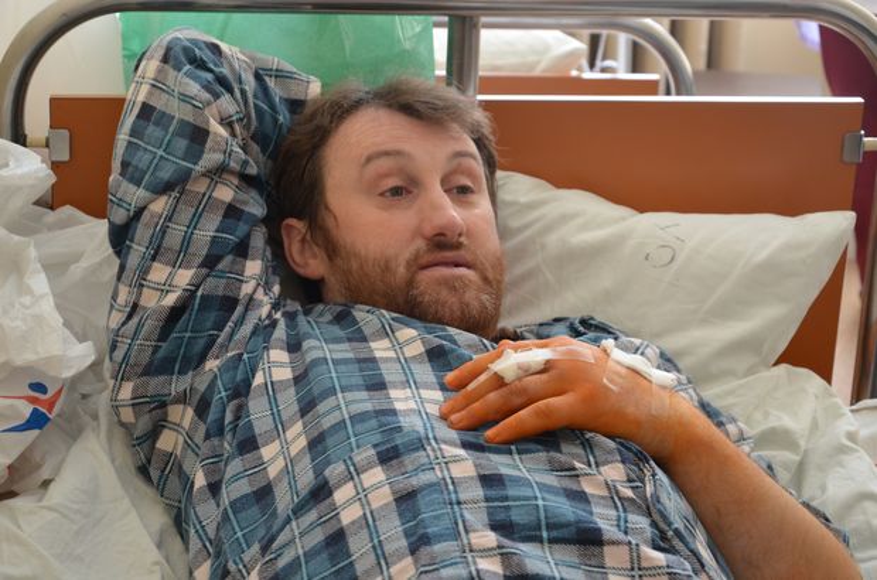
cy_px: 290
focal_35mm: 78
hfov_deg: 26.1
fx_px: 1895
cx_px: 438
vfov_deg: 17.4
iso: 800
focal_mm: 52
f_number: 6.3
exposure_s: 1/30
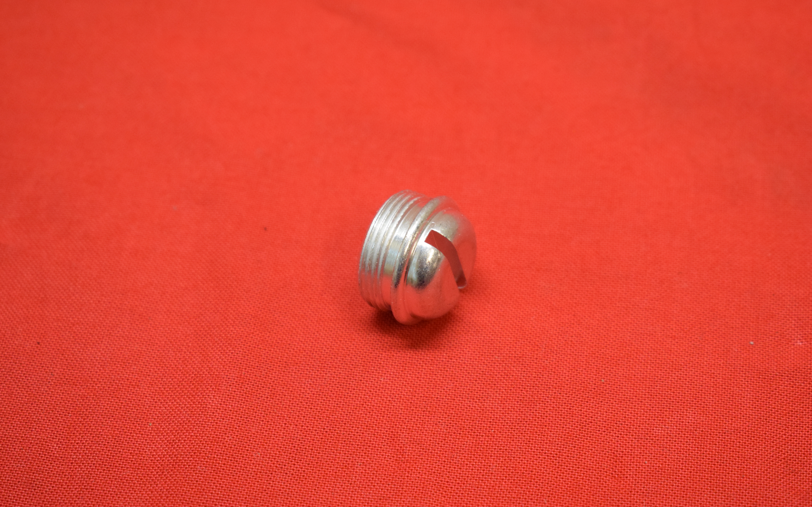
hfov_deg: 24.5
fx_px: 1870
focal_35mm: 85
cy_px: 255
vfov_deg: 15.5
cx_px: 408
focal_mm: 55
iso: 2000
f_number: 5.6
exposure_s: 1/125
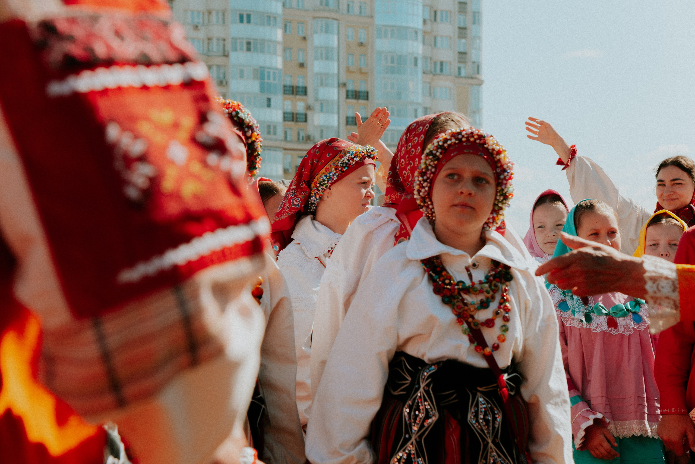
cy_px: 230
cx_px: 344
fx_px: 1373
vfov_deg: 19.2
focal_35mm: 71
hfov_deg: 28.4
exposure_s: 1/1000
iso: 160
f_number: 5
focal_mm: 46
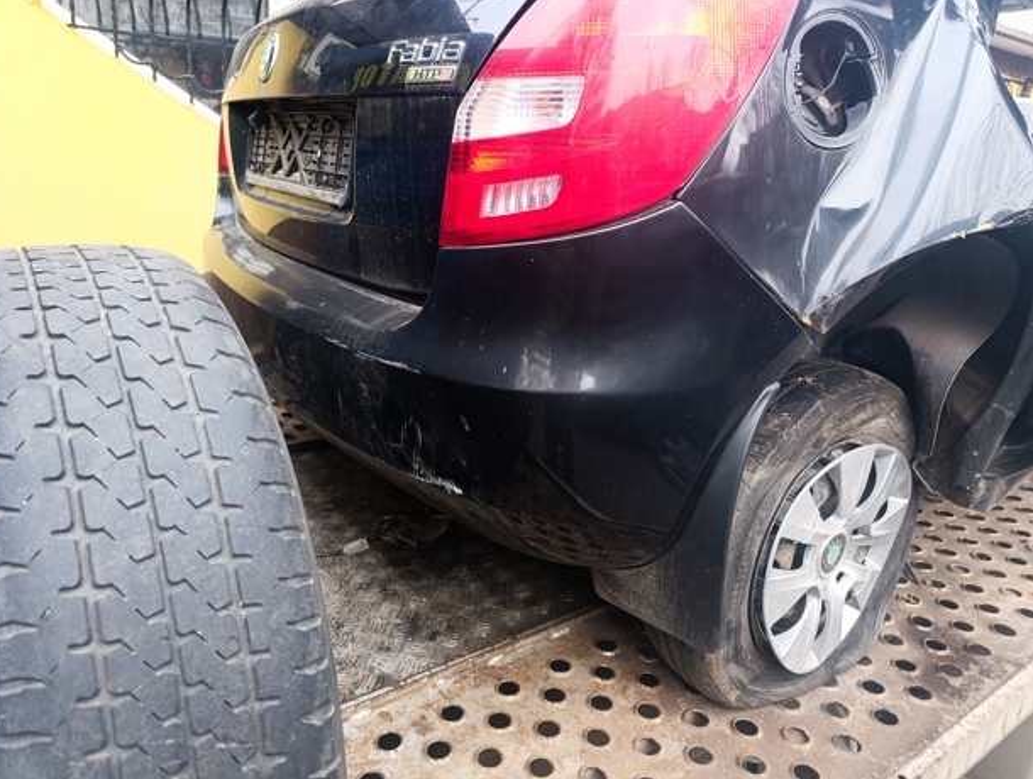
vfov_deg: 57.0
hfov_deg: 71.5
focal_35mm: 24
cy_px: 374
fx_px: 718
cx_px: 517
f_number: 1.6
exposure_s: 1/100
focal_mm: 6.14
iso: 500
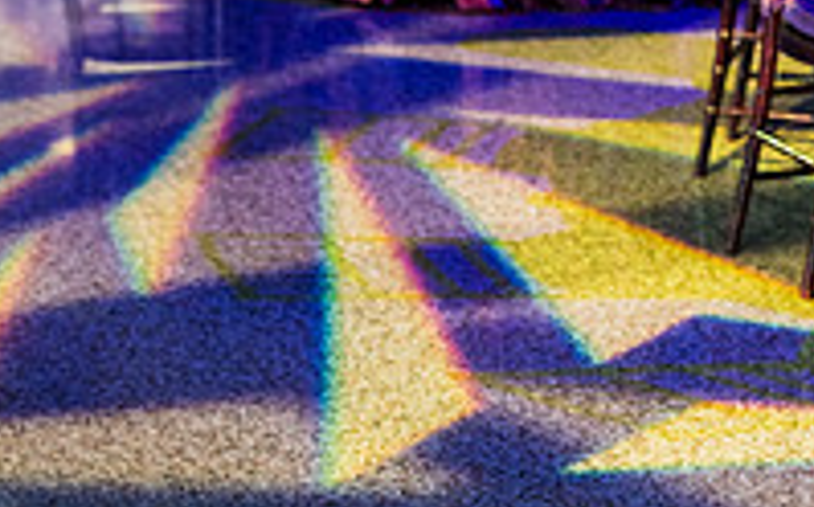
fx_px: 2505
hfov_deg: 18.5
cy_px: 552
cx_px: 409
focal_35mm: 113
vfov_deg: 11.4
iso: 2000
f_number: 3.2
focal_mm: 49
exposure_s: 1/125
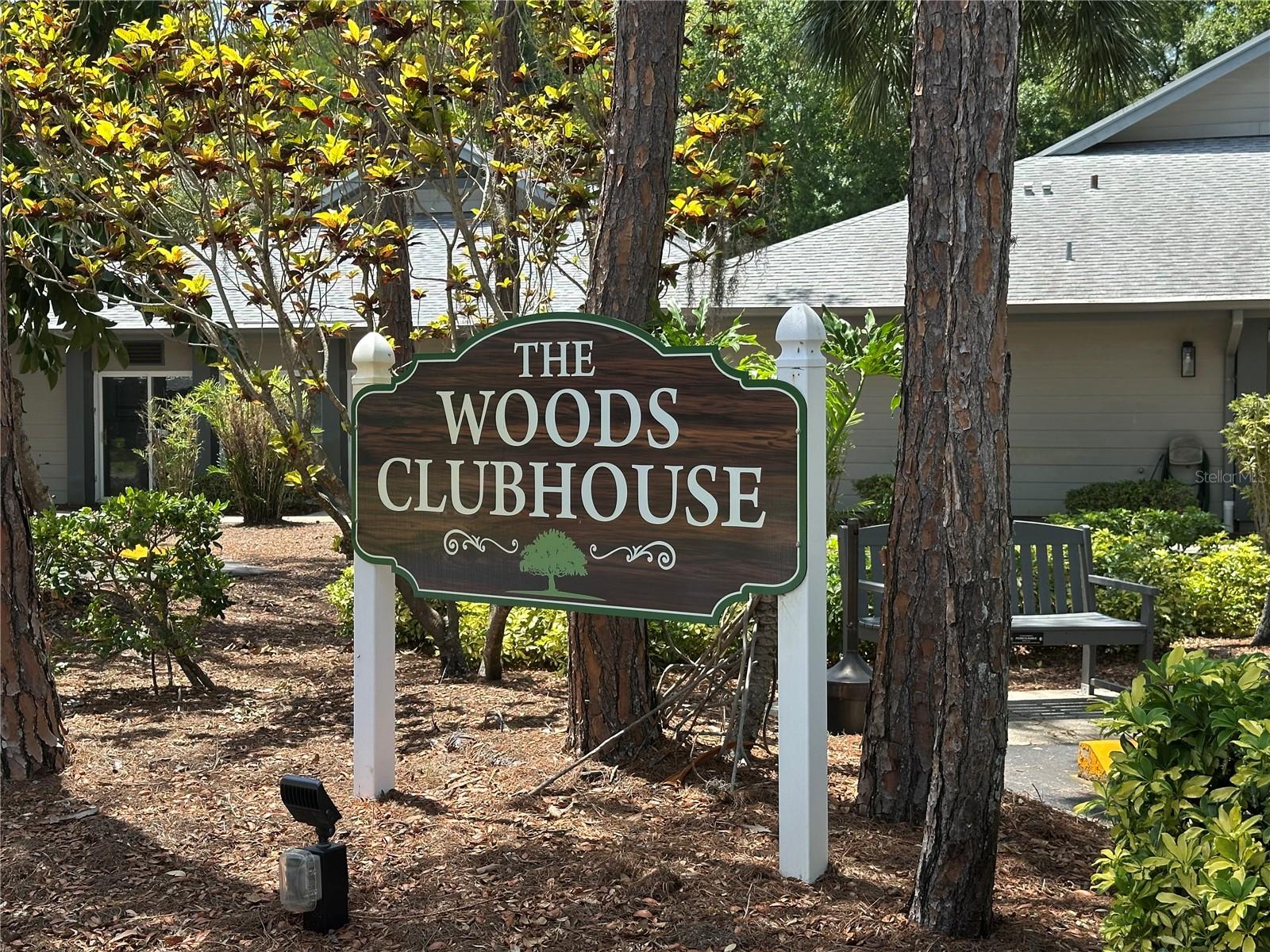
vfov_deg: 30.3
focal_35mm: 48
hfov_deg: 39.7
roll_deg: +0.1
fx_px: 1761
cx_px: 635
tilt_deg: -3.4
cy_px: 476
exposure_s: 1/1258
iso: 64
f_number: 1.78
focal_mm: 6.86
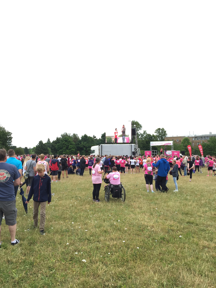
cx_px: 108
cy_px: 144
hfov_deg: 48.2
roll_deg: -1.1
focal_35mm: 29
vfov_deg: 61.7
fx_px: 241
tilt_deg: +4.5
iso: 32
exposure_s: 1/252
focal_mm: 4.15
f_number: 2.2
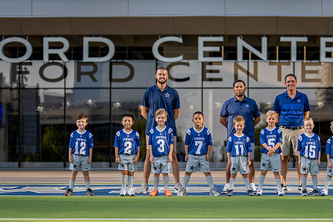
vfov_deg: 12.8
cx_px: 215
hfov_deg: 19.1
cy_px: 151
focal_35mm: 107
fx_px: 990
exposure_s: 1/3200
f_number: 1.2
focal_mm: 50
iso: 125
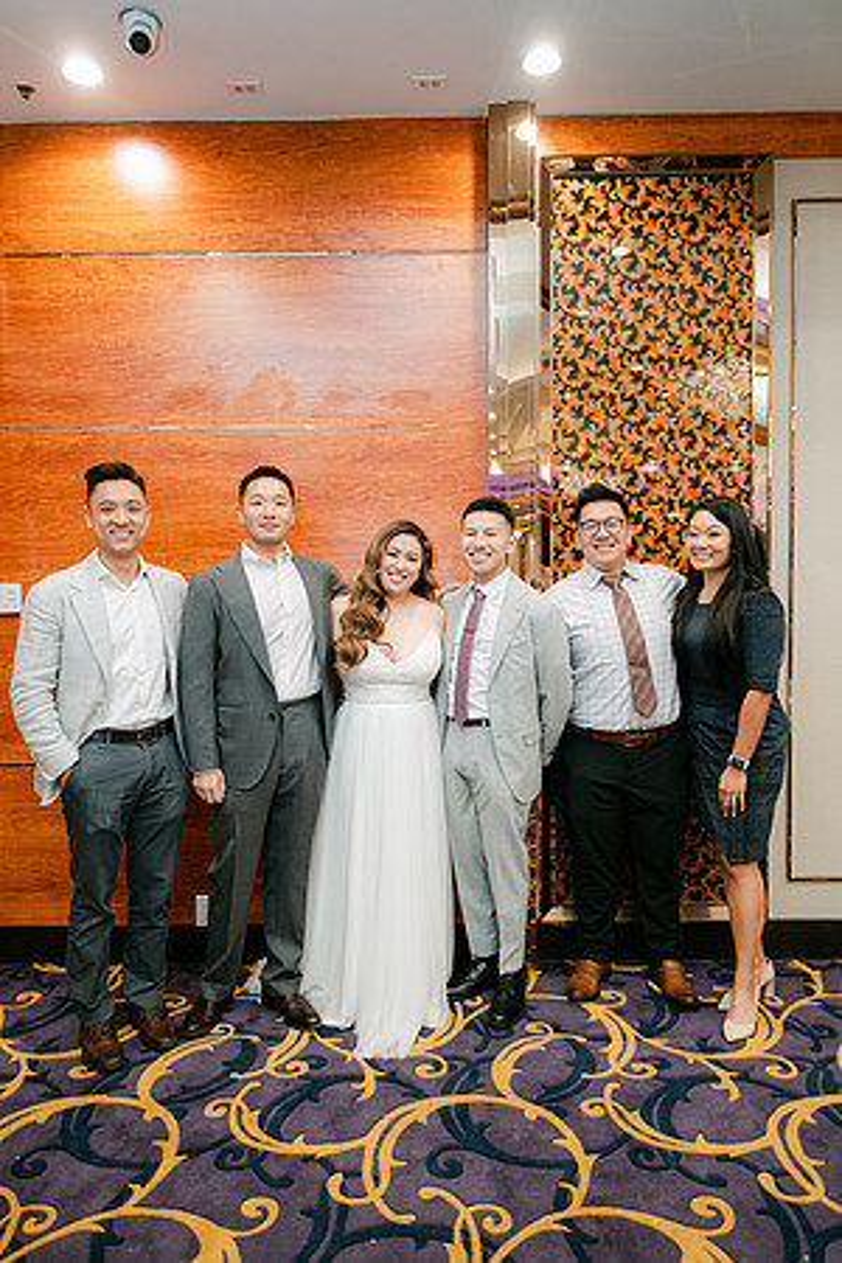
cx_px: 421
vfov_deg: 73.7
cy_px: 632
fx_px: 842
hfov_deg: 53.1
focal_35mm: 24
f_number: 2.8
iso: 800
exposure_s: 1/125
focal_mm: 16
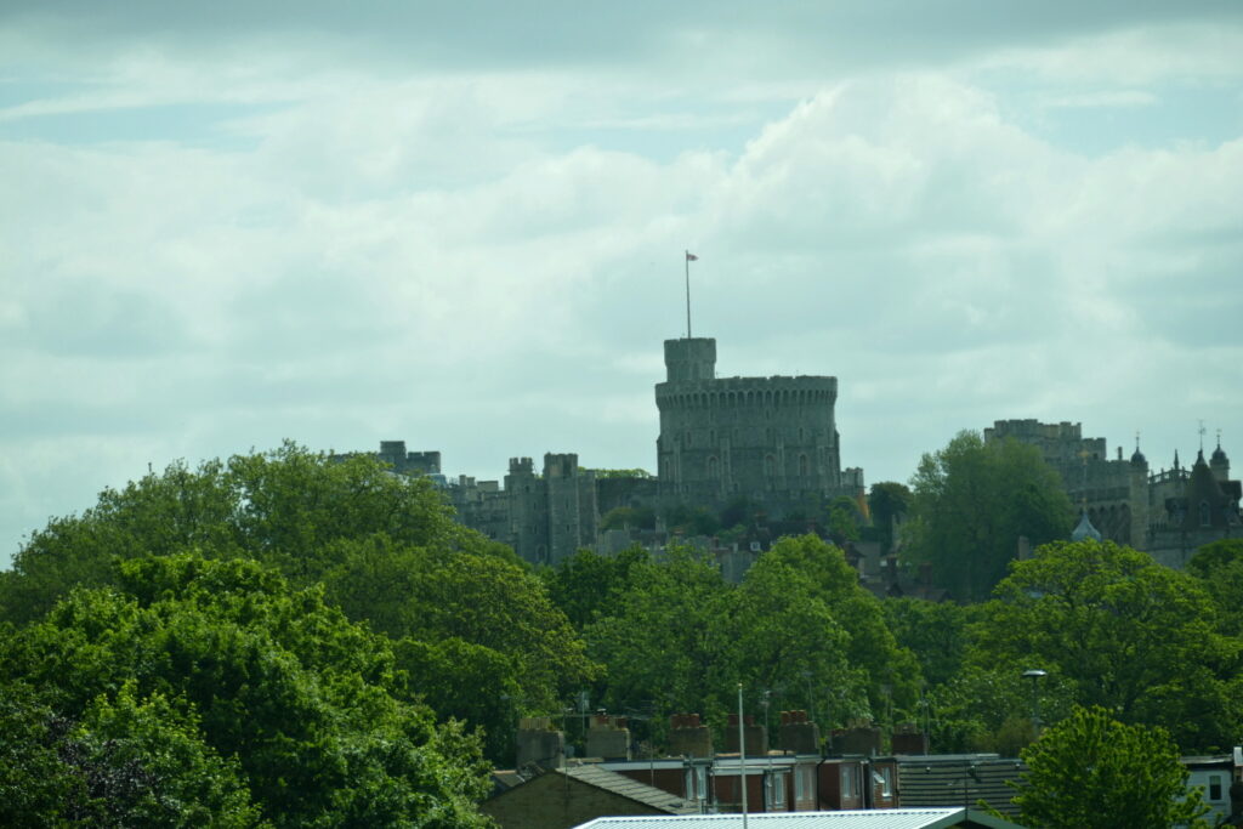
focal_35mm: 245
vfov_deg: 5.6
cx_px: 622
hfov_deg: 8.4
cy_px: 414
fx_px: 8460
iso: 125
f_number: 4
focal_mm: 89.34
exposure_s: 1/400
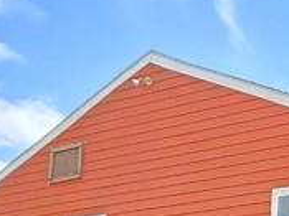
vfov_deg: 17.1
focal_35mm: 76
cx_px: 467
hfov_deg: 20.7
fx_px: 634
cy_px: 345
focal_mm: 1.7
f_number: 2.2
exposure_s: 1/334
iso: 25
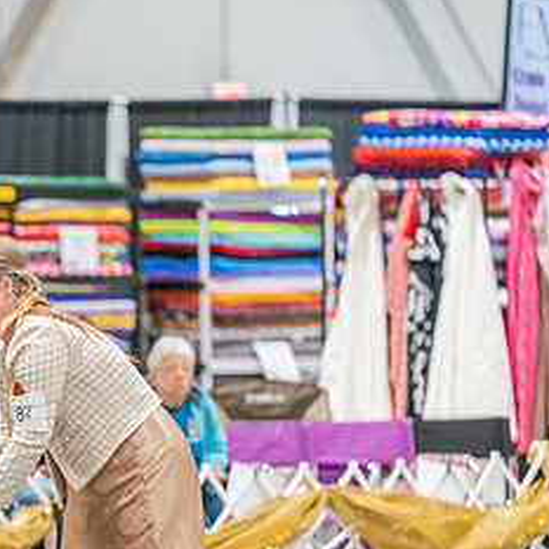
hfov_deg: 4.1
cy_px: 406
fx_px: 7608
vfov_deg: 4.1
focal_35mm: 424
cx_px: -21
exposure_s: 1/250
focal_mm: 200
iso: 6400
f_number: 2.8
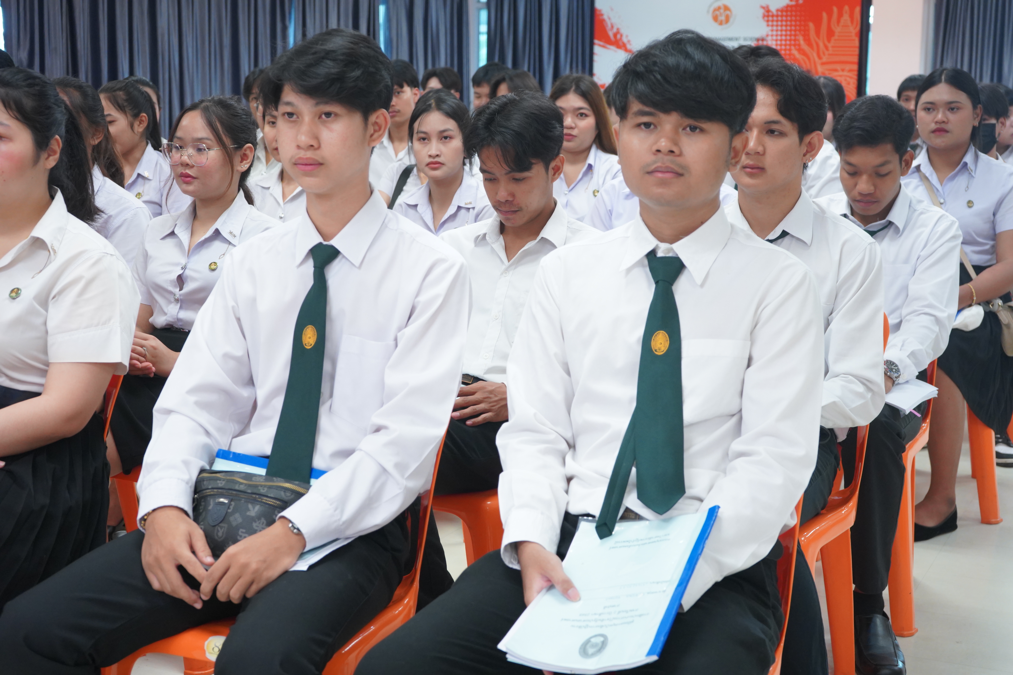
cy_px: 338
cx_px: 506
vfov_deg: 26.0
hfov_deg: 38.2
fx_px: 1463
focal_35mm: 52
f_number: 6.3
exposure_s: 1/60
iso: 3200
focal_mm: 52
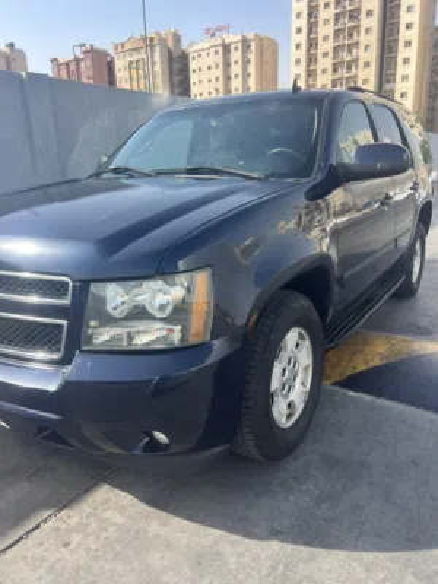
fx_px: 439
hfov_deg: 53.1
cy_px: 292
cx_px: 219
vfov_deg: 67.3
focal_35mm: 26
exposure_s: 1/1511
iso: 50
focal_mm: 5.7
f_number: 1.5
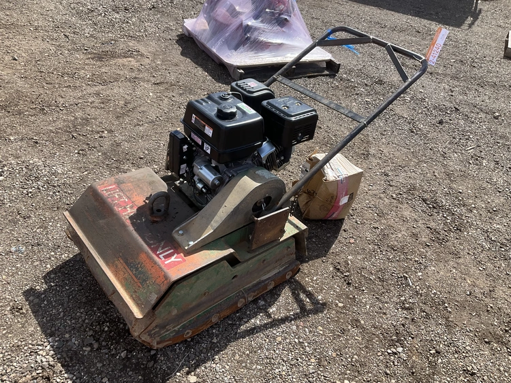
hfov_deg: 61.6
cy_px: 192
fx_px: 428
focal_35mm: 29
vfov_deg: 48.3
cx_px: 256
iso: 25
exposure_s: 1/929
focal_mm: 3
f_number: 1.8
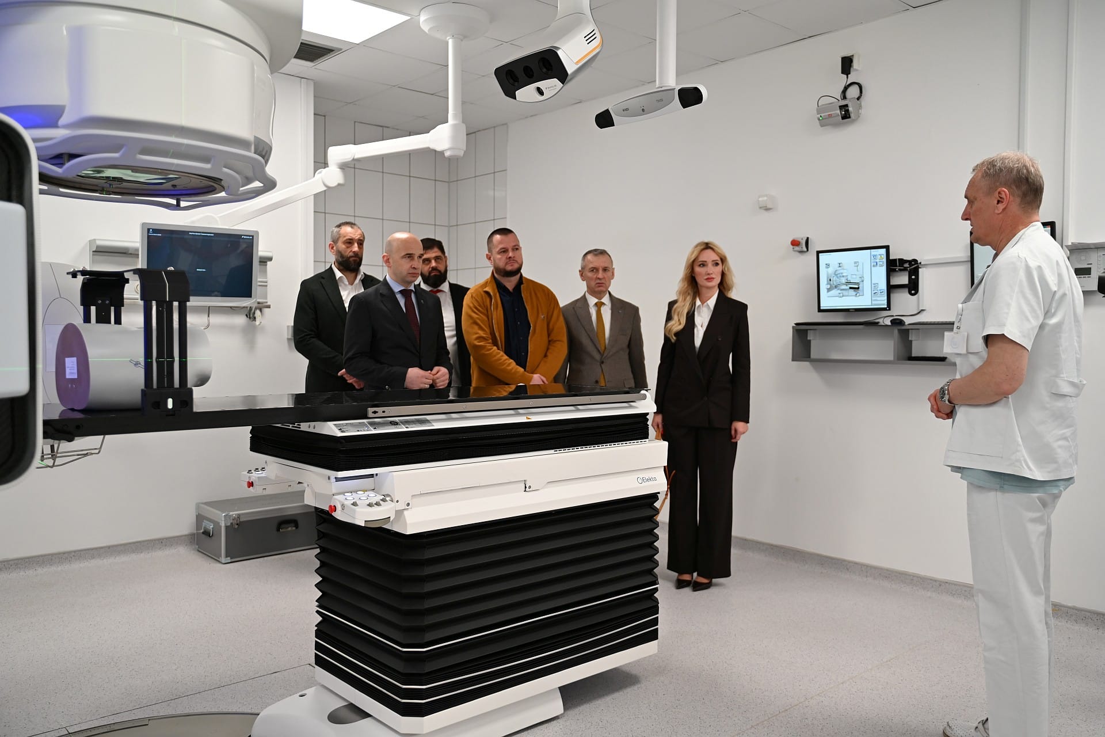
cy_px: 368
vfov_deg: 46.4
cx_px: 552
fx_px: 859
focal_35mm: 28
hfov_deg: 65.5
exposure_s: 1/125
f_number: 2.8
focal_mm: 28
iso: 450
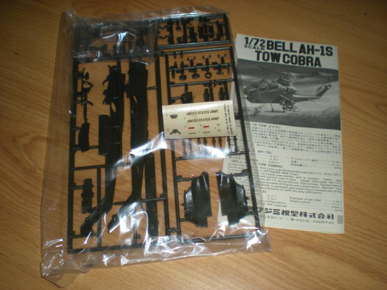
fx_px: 425
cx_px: 194
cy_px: 145
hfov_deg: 49.0
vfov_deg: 37.7
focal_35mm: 38
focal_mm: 6.3
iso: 64
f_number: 3.1
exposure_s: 1/60
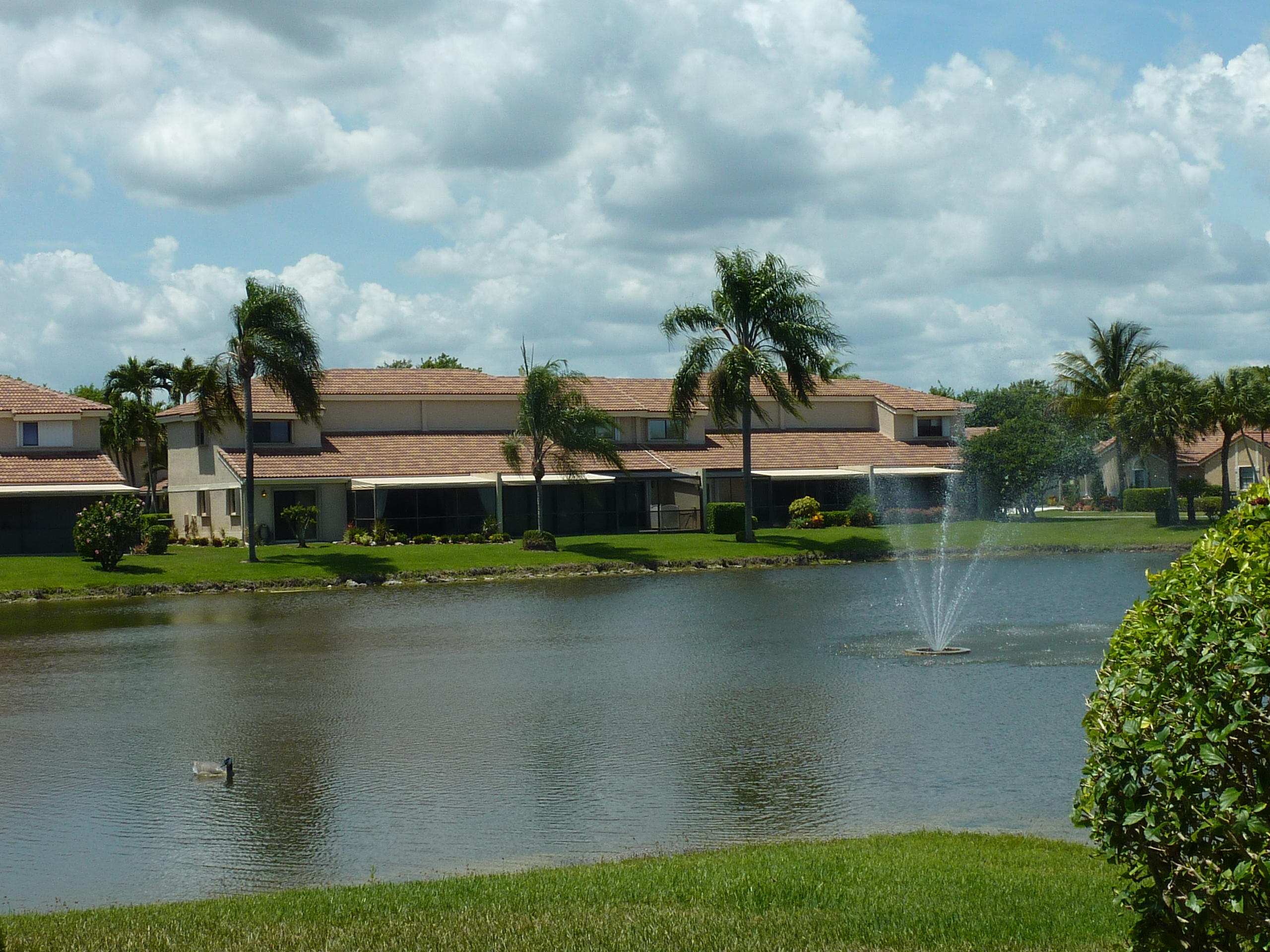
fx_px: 2091
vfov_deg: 25.7
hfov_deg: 33.8
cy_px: 476
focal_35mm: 57
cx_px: 635
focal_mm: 6.5
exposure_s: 1/500
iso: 80
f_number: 5.6
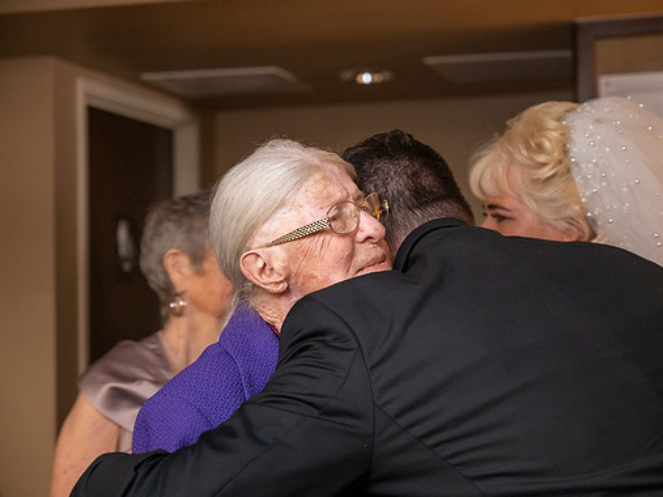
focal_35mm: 77
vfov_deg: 19.1
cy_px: 248
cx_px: 353
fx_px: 1474
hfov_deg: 25.3
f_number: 4
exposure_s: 1/50
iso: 400
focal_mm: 70
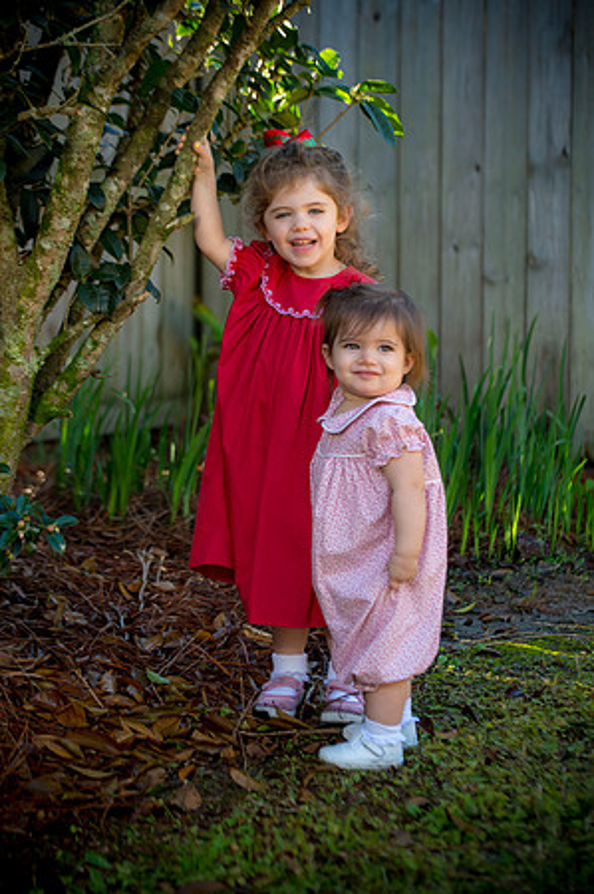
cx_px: 297
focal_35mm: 80
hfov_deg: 17.0
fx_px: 1984
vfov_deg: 25.4
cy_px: 447
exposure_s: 1/250
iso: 320
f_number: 4
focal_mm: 80
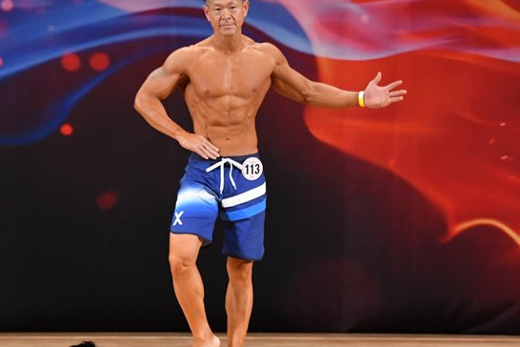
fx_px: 4449
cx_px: 213
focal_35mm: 308
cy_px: 189
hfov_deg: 6.7
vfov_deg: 4.5
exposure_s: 1/400
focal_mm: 145
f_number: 5.6
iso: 3200
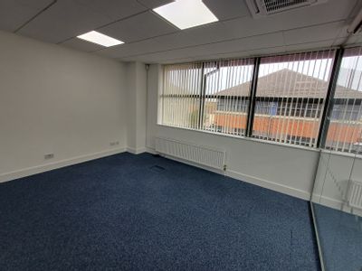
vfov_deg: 78.1
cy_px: 136
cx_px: 181
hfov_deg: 94.5
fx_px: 167
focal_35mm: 16
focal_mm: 1.64
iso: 40
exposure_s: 1/103
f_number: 2.2
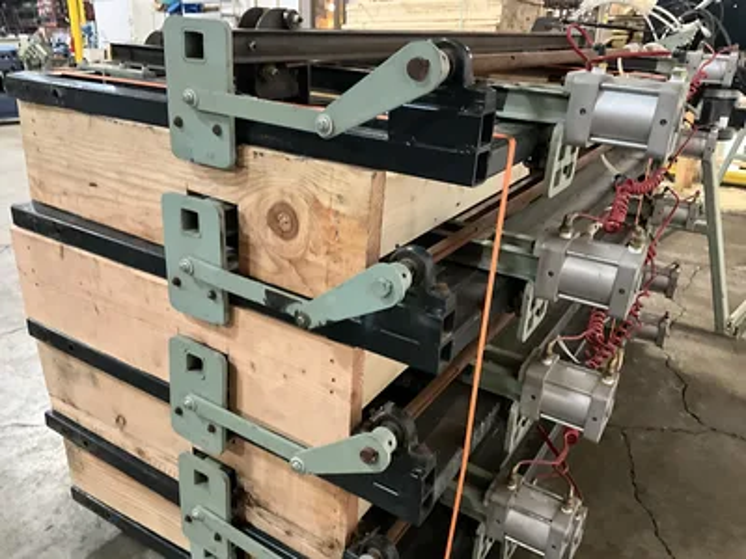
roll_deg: -2.2
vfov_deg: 48.2
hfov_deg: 61.7
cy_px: 280
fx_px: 625
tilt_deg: -20.8
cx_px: 373
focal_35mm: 29
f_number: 1.8
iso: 500
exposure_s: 1/30
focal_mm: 3
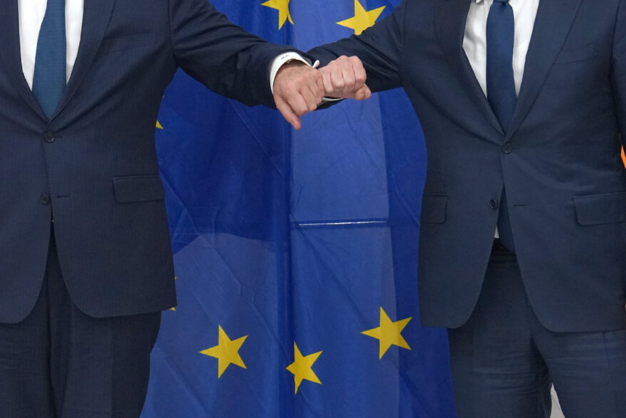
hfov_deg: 16.0
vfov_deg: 10.7
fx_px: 2226
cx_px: 262
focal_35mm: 128
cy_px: 217
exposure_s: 1/160
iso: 1600
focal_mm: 44
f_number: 4
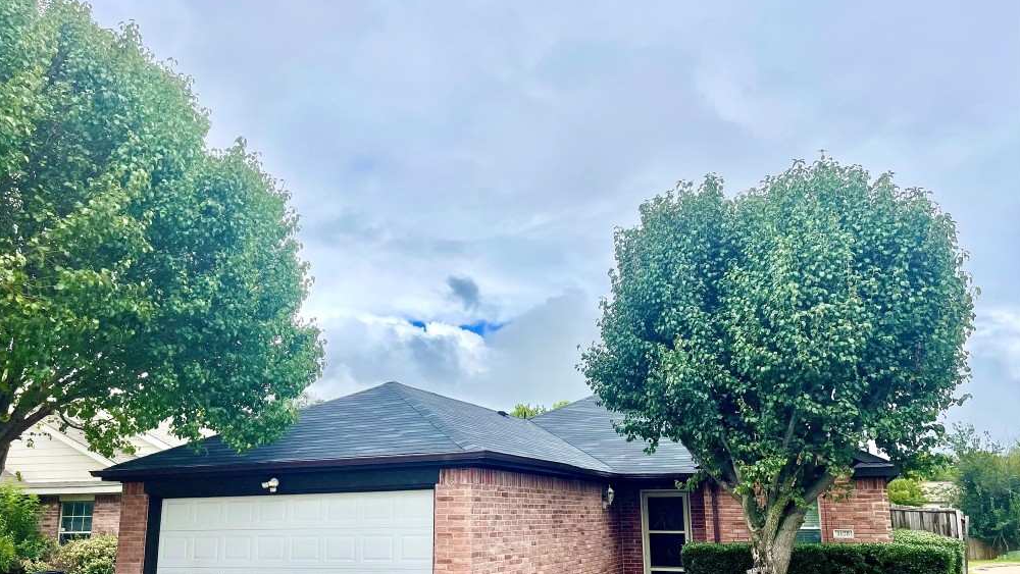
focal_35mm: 29
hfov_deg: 66.1
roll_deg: +0.4
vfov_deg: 40.0
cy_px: 351
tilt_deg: +11.6
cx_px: 503
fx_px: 785
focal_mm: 5.1
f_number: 1.6
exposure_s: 1/6250
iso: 32
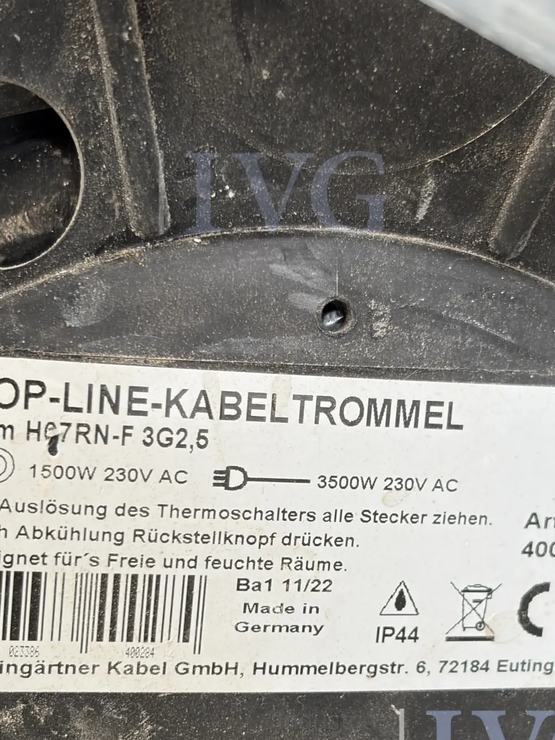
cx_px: 311
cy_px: 471
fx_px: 1604
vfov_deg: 25.9
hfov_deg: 19.6
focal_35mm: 75
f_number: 1.6
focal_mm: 5.96
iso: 50
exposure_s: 1/60
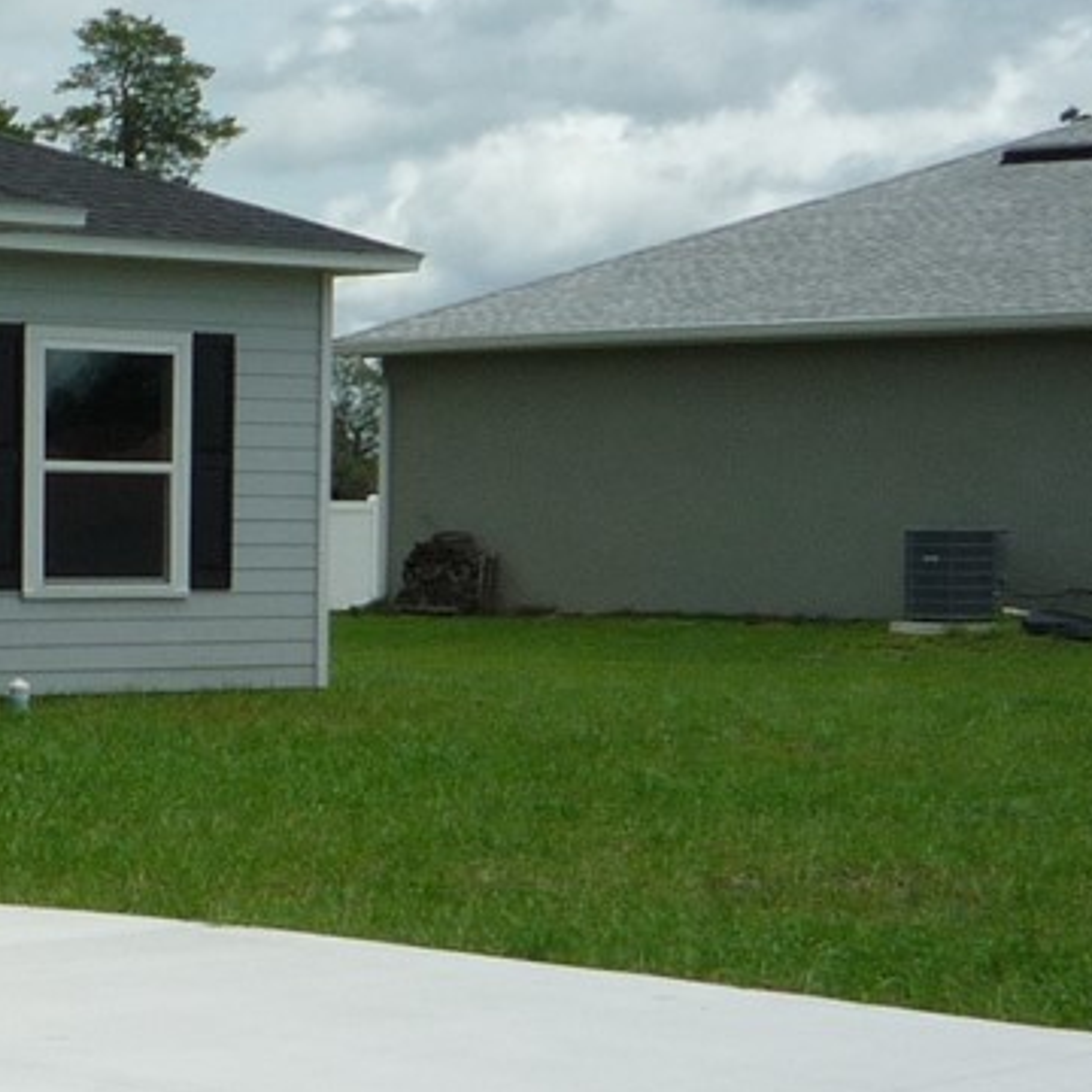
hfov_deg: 14.1
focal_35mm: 118
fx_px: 4211
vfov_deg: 14.7
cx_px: -391
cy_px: 816
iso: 100
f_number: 5.6
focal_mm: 5.2
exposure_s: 1/640
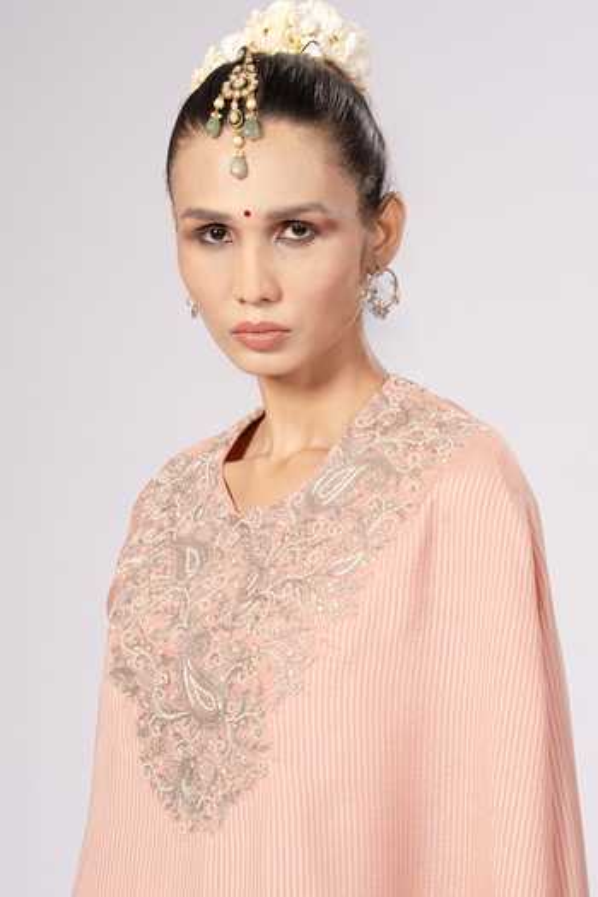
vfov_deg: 29.2
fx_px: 1719
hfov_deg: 19.7
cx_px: 299
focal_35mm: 69
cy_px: 448
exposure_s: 1/160
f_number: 6.3
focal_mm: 46
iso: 160
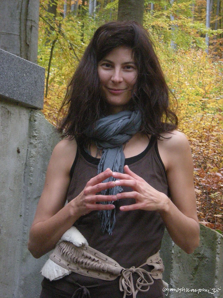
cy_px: 149
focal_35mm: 97
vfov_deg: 20.2
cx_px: 112
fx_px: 833
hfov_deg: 15.2
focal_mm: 16.1
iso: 636
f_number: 5.4
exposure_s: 1/8
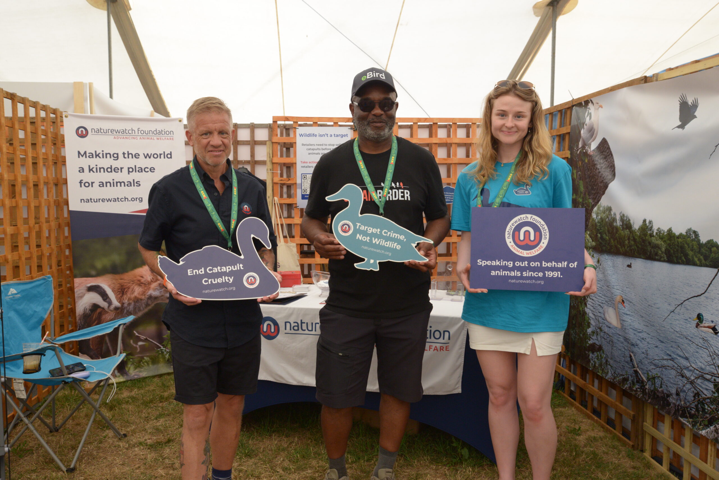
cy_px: 240
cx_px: 360
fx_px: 679
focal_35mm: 34
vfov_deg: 38.9
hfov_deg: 55.8
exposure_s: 1/250
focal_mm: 34
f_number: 9
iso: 1600
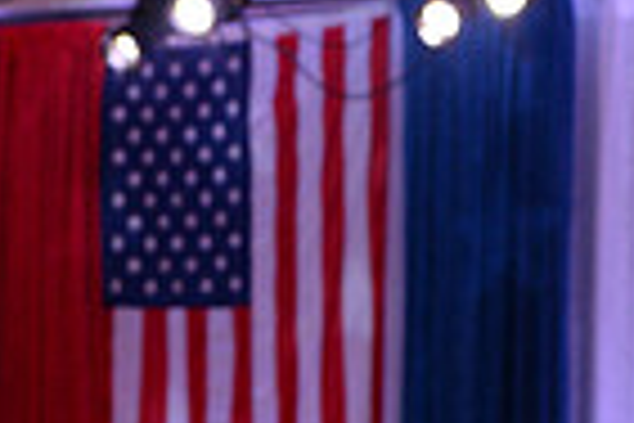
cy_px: 1260
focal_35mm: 411
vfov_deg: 3.3
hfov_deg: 5.0
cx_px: 771
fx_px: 7238
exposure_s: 1/250
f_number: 4.5
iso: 2000
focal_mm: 100
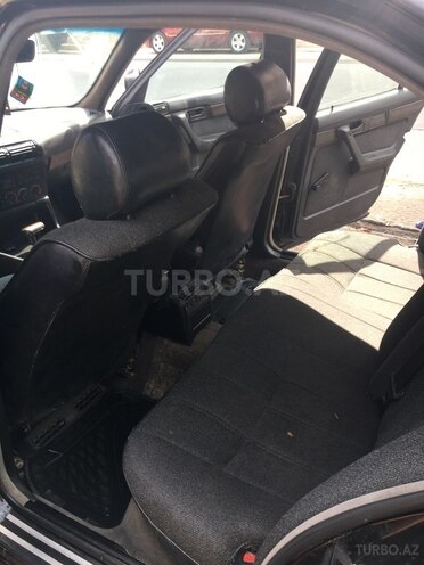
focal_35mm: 29
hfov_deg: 48.2
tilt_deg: -33.4
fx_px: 474
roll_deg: +1.4
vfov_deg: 61.7
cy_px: 282
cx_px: 212
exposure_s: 1/102
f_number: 2.2
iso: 25
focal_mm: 4.15
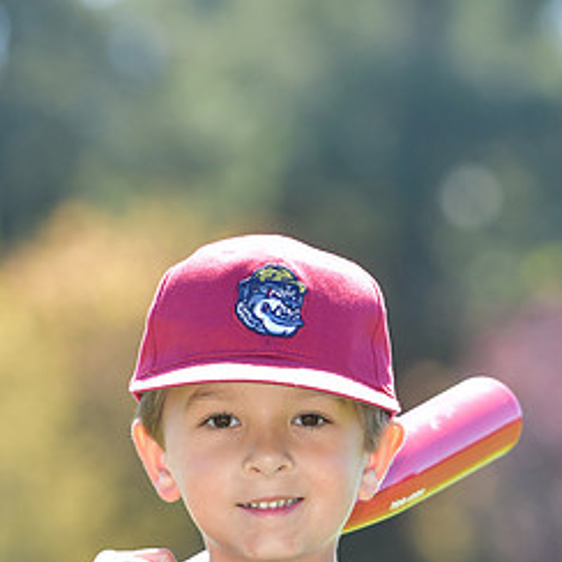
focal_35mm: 439
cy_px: 650
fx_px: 8064
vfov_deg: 4.0
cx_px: 303
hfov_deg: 4.0
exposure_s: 1/1000
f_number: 4.5
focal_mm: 145
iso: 400
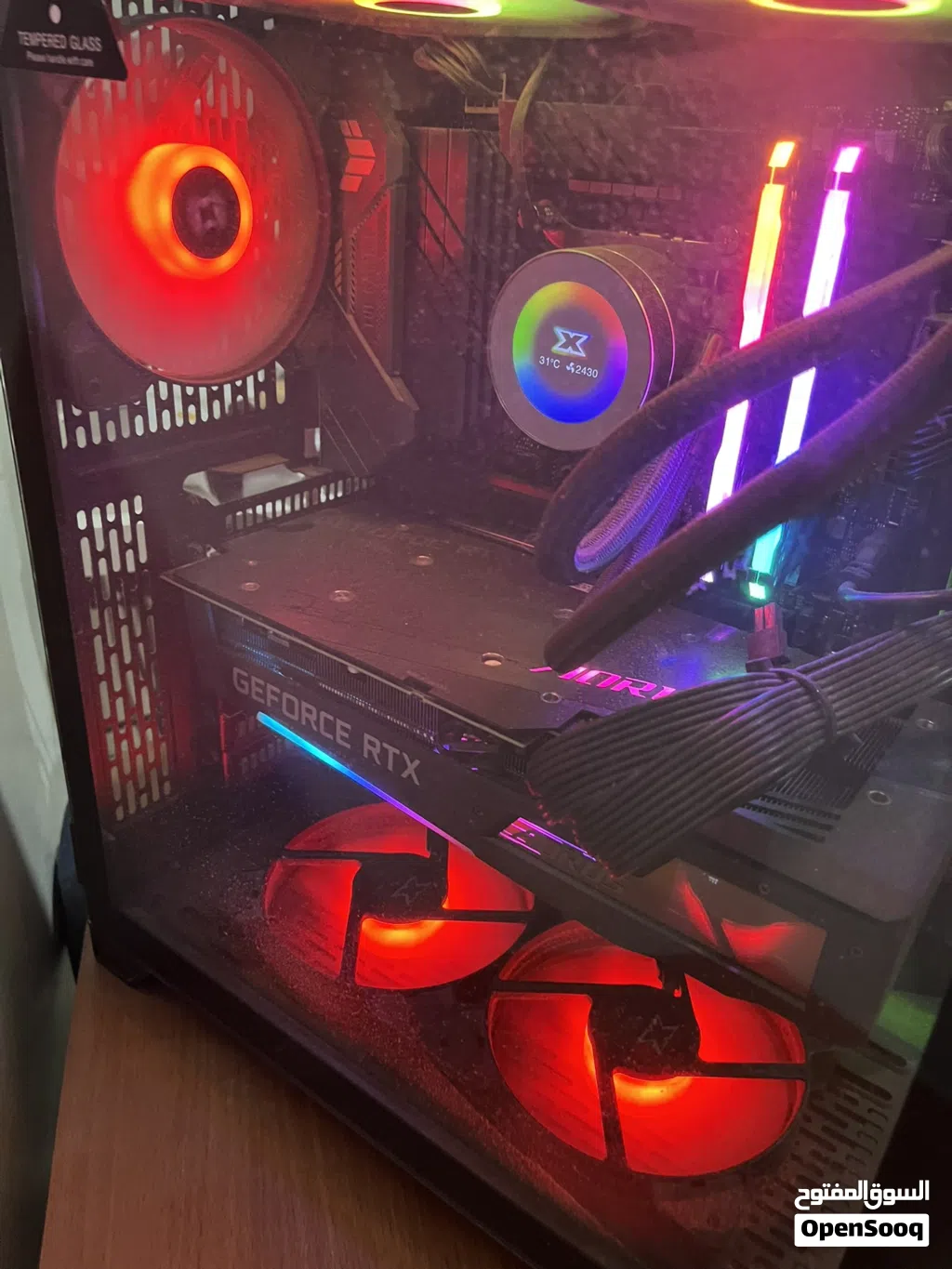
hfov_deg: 53.1
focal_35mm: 26
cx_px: 476
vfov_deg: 67.3
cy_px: 634
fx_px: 953
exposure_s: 1/38
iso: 640
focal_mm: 5.1
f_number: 1.6
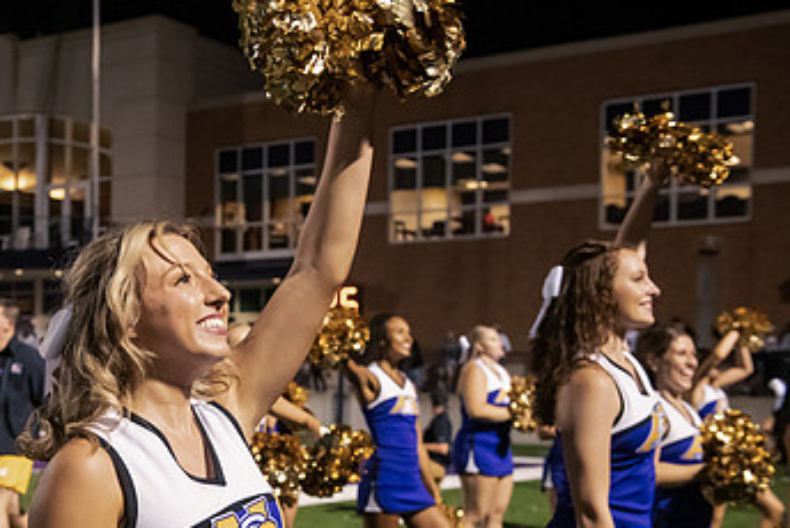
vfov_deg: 21.0
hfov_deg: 30.5
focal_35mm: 64
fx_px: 1406
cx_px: 140
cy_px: 428
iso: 5000
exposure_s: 1/500
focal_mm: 38
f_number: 4
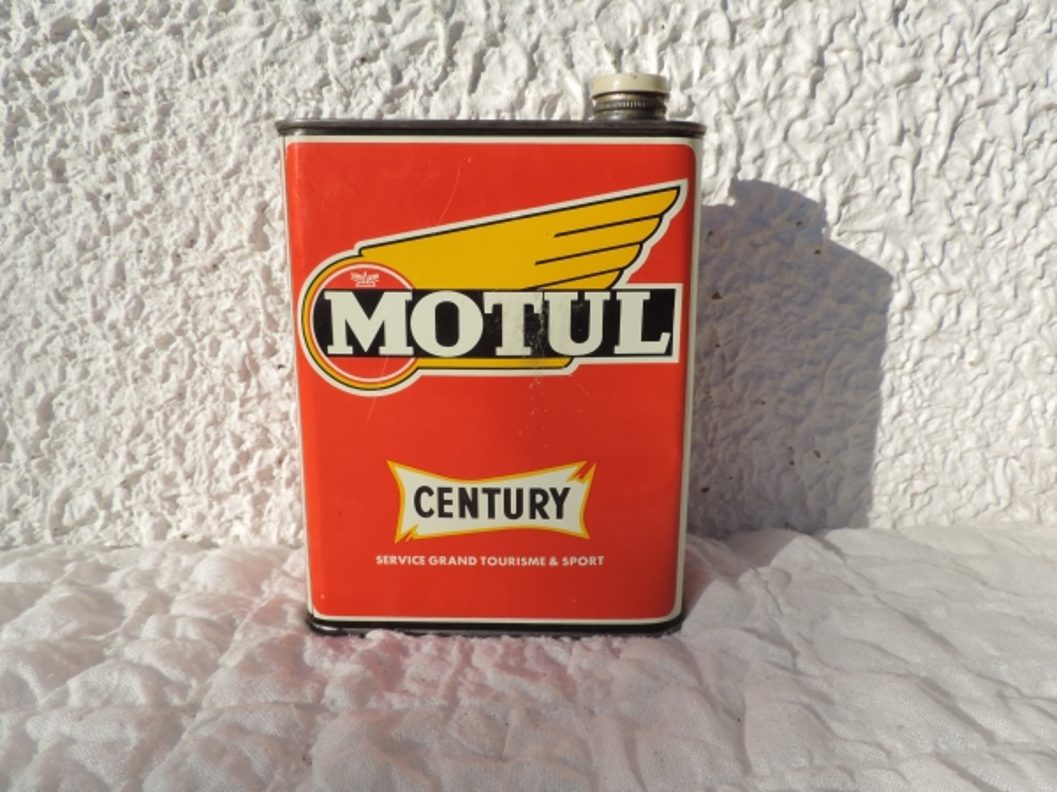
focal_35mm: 24
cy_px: 396
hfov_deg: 71.6
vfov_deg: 56.8
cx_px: 528
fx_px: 733
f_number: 3.3
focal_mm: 4.3
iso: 80
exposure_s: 1/1600
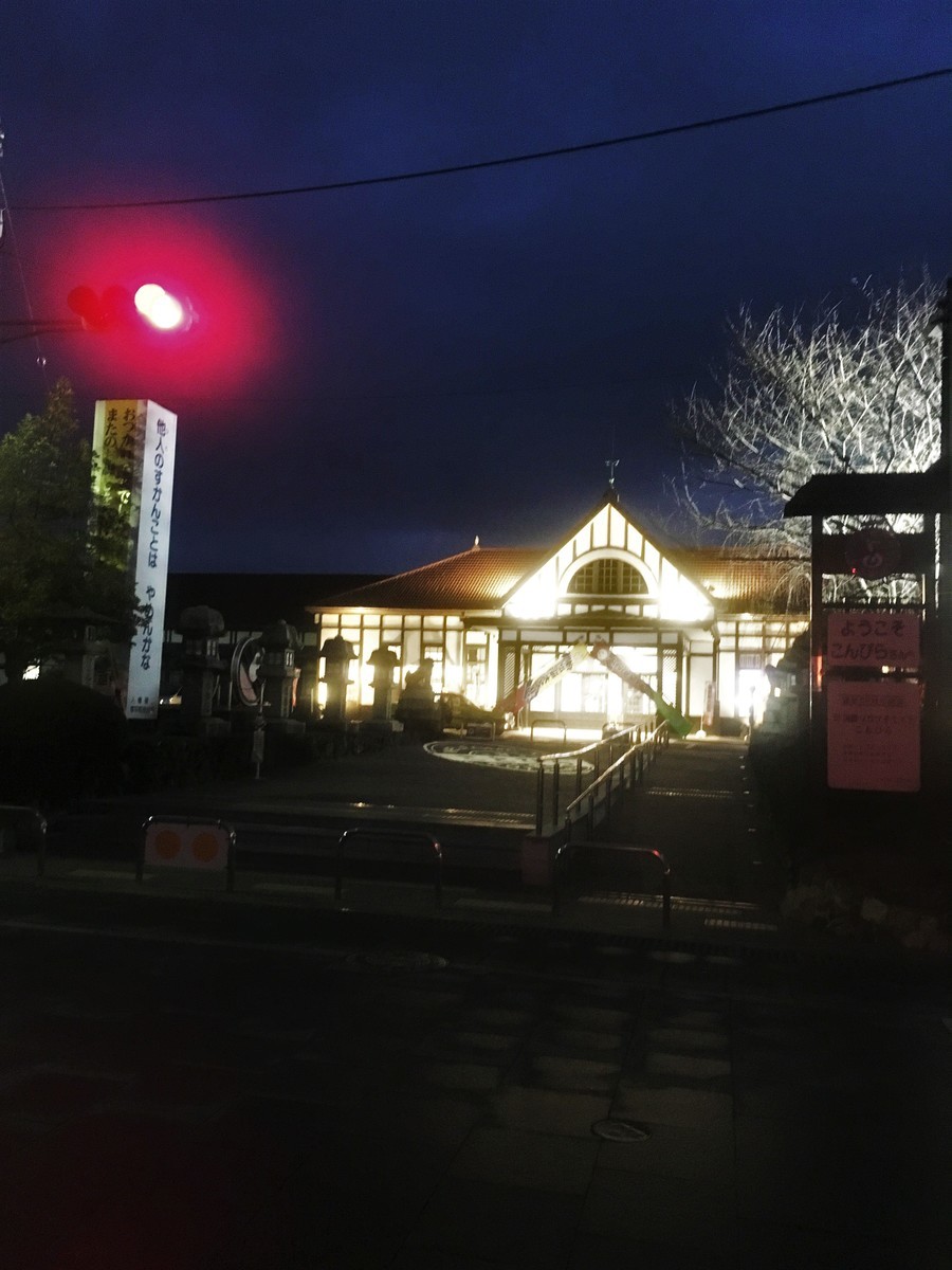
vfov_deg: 61.7
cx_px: 476
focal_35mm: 29
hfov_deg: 48.2
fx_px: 1063
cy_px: 635
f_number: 2.2
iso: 400
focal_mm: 4.15
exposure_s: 1/15
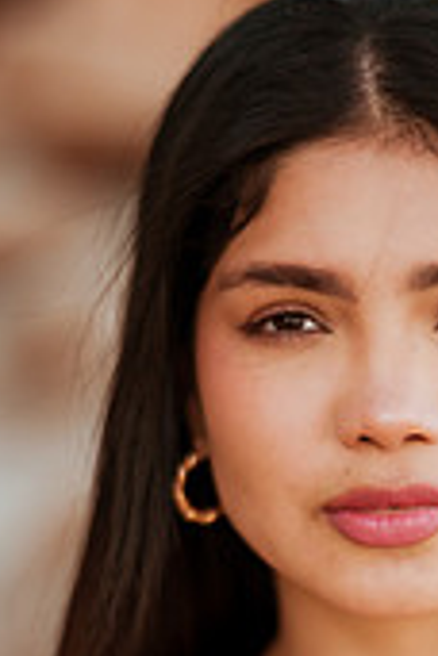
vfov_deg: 13.3
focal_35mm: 153
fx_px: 2792
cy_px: 633
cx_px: 423
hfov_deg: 8.9
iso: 100
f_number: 1.4
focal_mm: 58
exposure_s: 1/800
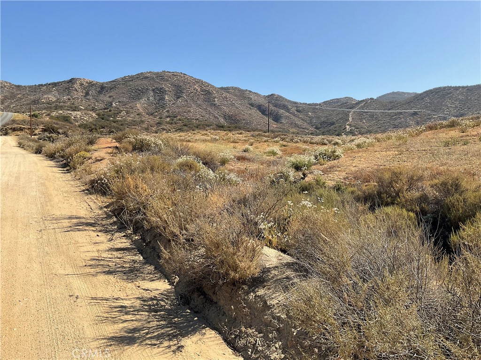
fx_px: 403
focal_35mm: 29
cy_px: 180
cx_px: 240
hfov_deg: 61.7
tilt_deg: -2.7
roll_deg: -1.3
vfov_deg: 48.2
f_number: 1.8
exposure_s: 1/1786
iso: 16
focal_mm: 3
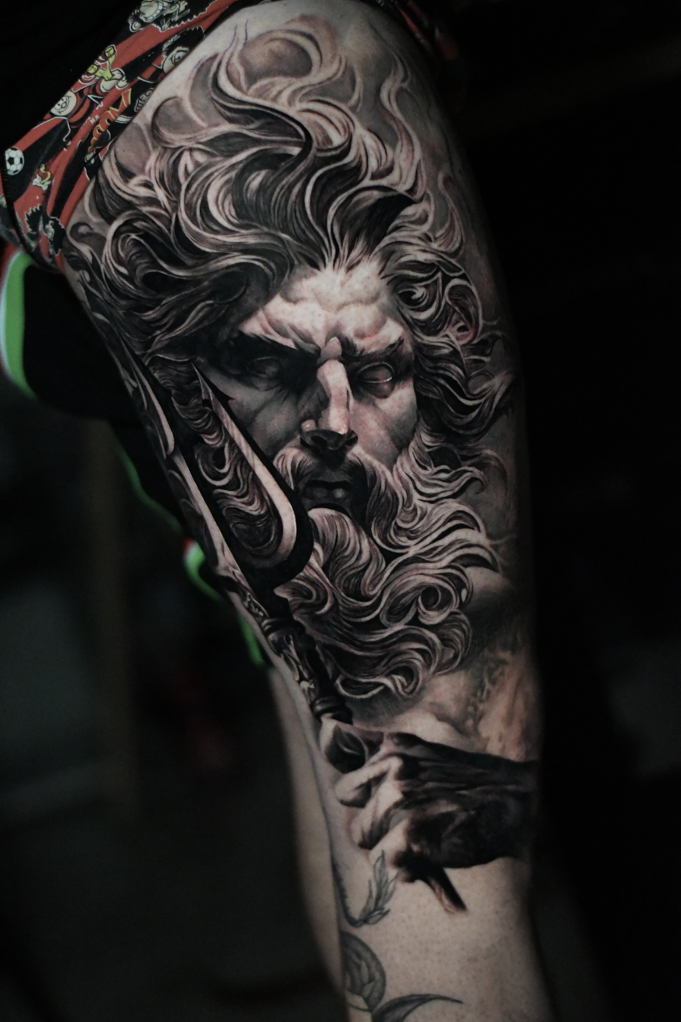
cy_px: 511
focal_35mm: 75
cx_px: 340
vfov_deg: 27.0
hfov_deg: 18.2
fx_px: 2128
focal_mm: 50
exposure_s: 1/1000
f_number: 2
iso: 12800
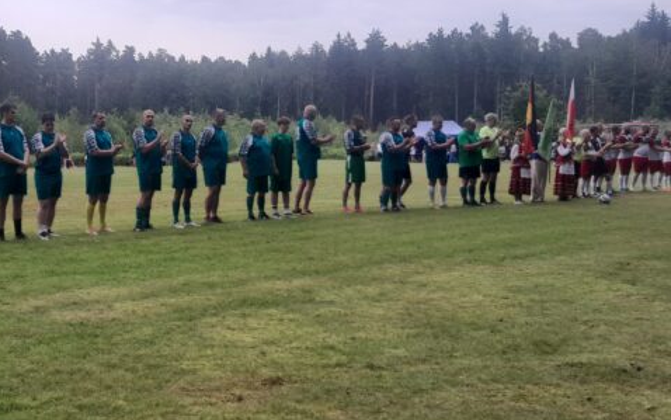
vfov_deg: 28.0
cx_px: 201
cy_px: 176
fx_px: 841
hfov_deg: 42.6
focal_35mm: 46
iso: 40
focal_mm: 4
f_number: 1.8
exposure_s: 1/100
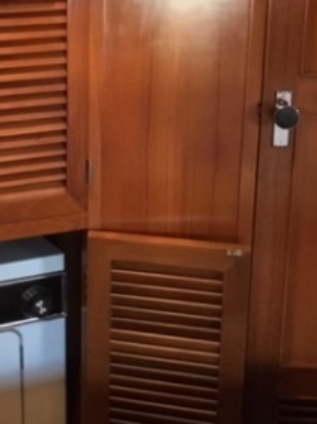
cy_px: 135
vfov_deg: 29.2
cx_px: -14
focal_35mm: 66
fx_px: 807
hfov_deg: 21.3
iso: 250
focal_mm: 3.3
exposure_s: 1/15
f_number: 2.4
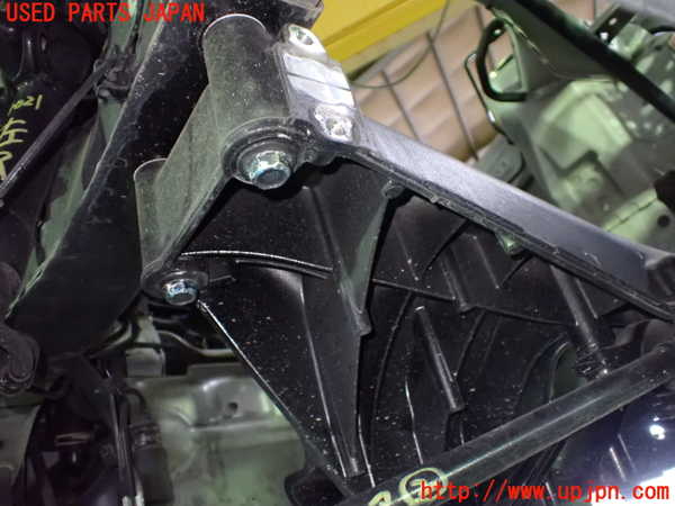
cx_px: 338
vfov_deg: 46.8
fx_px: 585
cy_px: 253
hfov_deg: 60.0
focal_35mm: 30
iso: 1600
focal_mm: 5.4
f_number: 2.3
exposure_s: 1/30
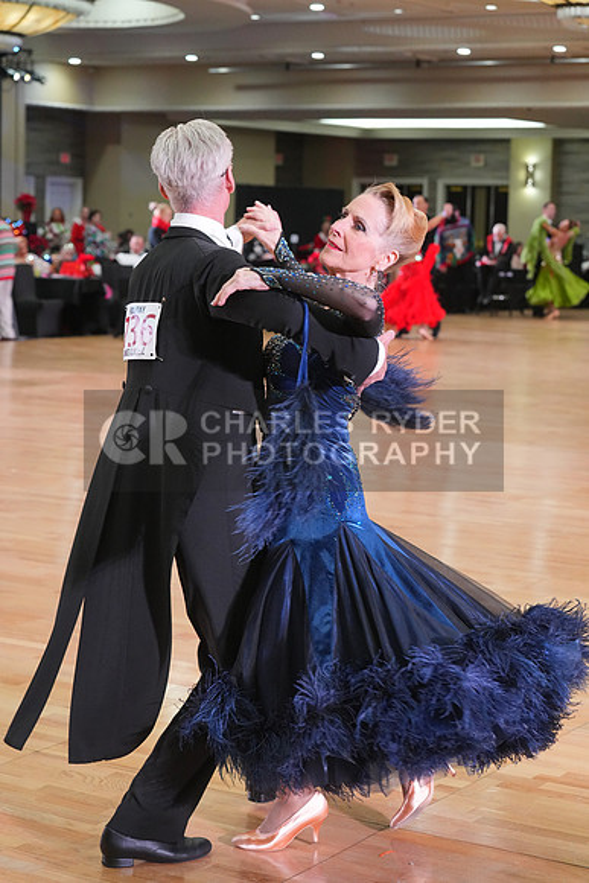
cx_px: 294
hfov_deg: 18.2
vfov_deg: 27.0
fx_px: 1839
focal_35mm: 75
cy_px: 442
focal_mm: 75
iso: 3200
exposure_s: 1/200
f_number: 5.6
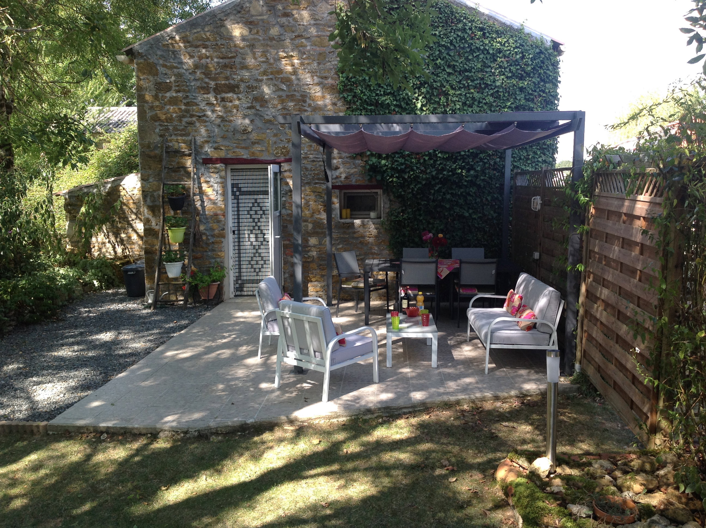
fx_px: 713
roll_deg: -0.1
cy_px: 264
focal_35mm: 35
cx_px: 353
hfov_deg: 52.7
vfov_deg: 40.6
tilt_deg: -5.3
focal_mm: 4.28
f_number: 2.4
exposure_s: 1/234
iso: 50
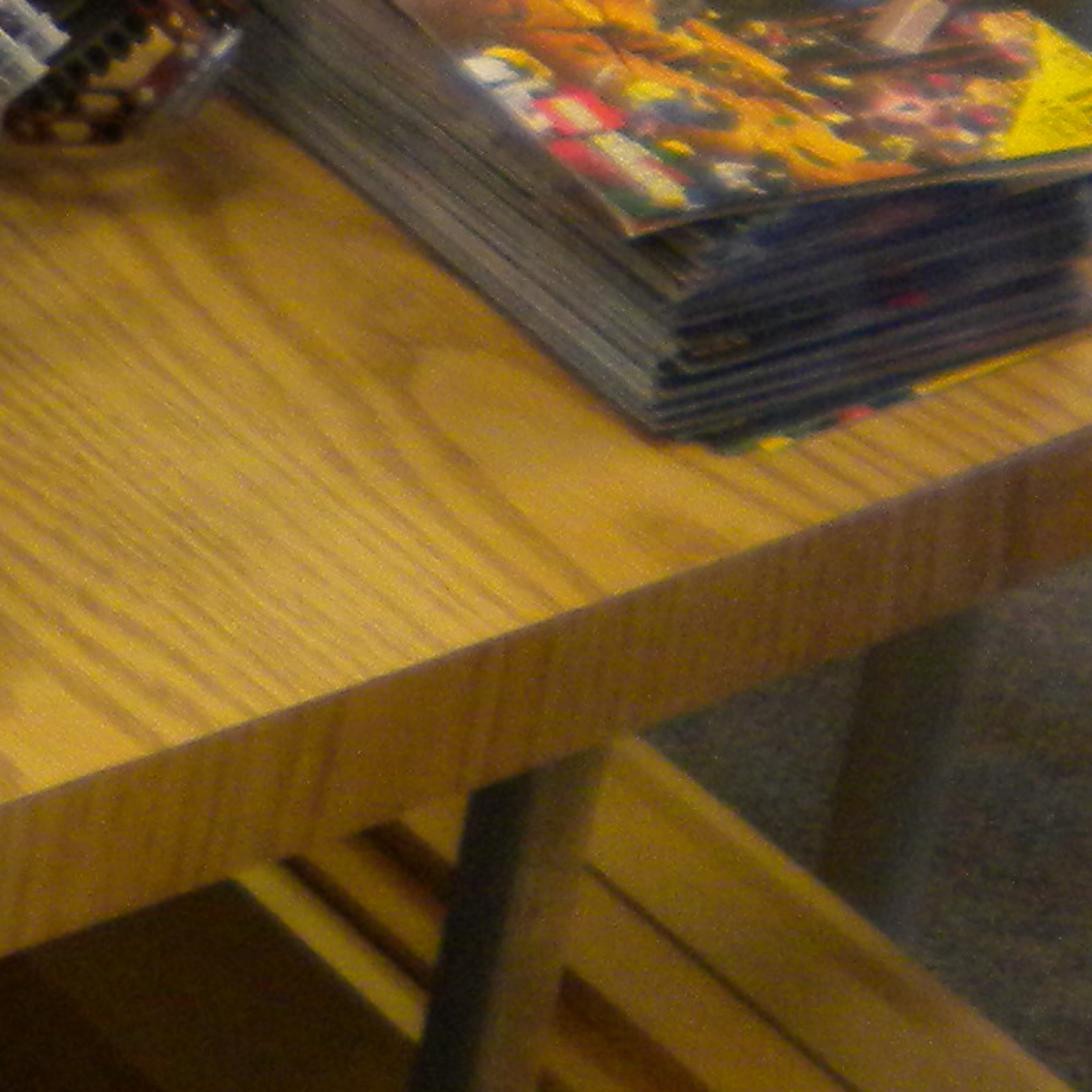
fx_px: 5139
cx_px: -1361
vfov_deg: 11.9
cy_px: -219
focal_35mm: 144
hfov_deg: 10.7
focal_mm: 6.3
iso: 248
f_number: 3.1
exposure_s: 1/61.6
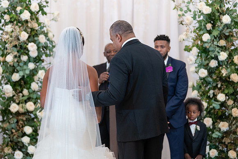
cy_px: 74
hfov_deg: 16.4
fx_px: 824
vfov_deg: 11.0
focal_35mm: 125
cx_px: 112
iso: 2000
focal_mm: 112
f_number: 2.8
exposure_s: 1/100
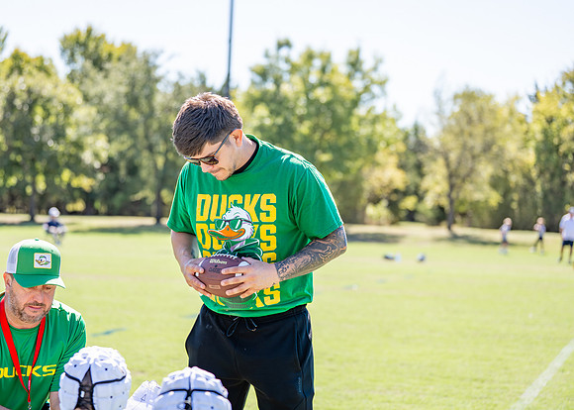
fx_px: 1281
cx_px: 245
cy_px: 207
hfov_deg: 25.2
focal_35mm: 79
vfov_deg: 18.2
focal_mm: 70
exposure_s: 1/1600
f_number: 2.8
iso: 200
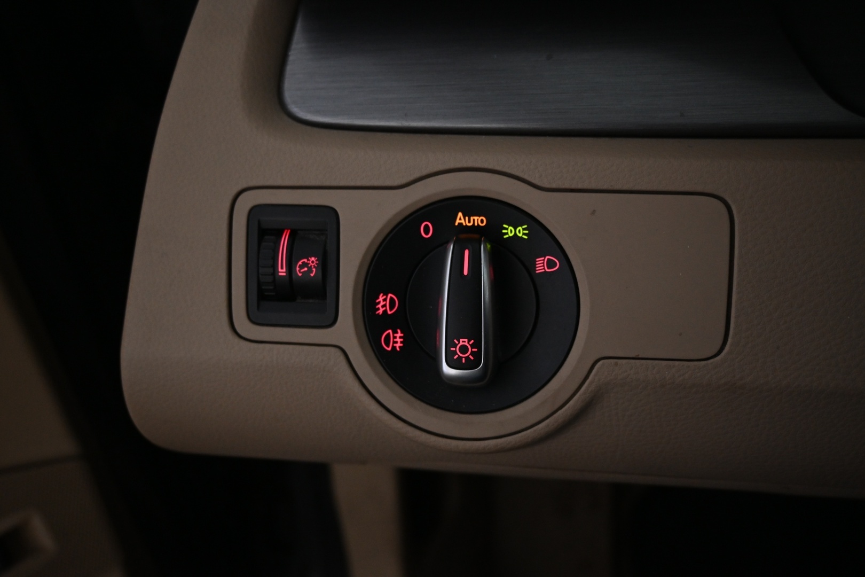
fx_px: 829
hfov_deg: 55.1
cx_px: 432
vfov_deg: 38.4
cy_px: 288
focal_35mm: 34
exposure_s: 1/40
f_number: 4.2
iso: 1400
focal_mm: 23
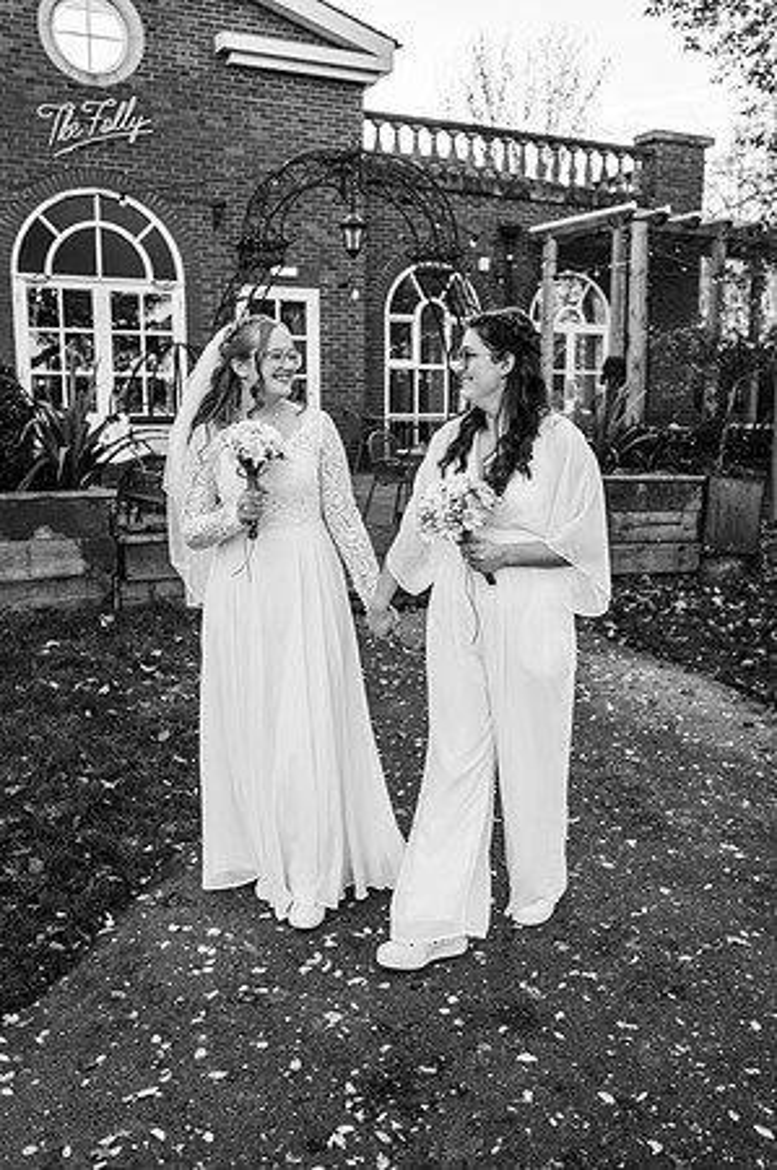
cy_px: 585
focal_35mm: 35
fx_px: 1136
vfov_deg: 54.5
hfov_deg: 37.8
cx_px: 388
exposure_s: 1/400
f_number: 3.5
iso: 100
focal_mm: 35
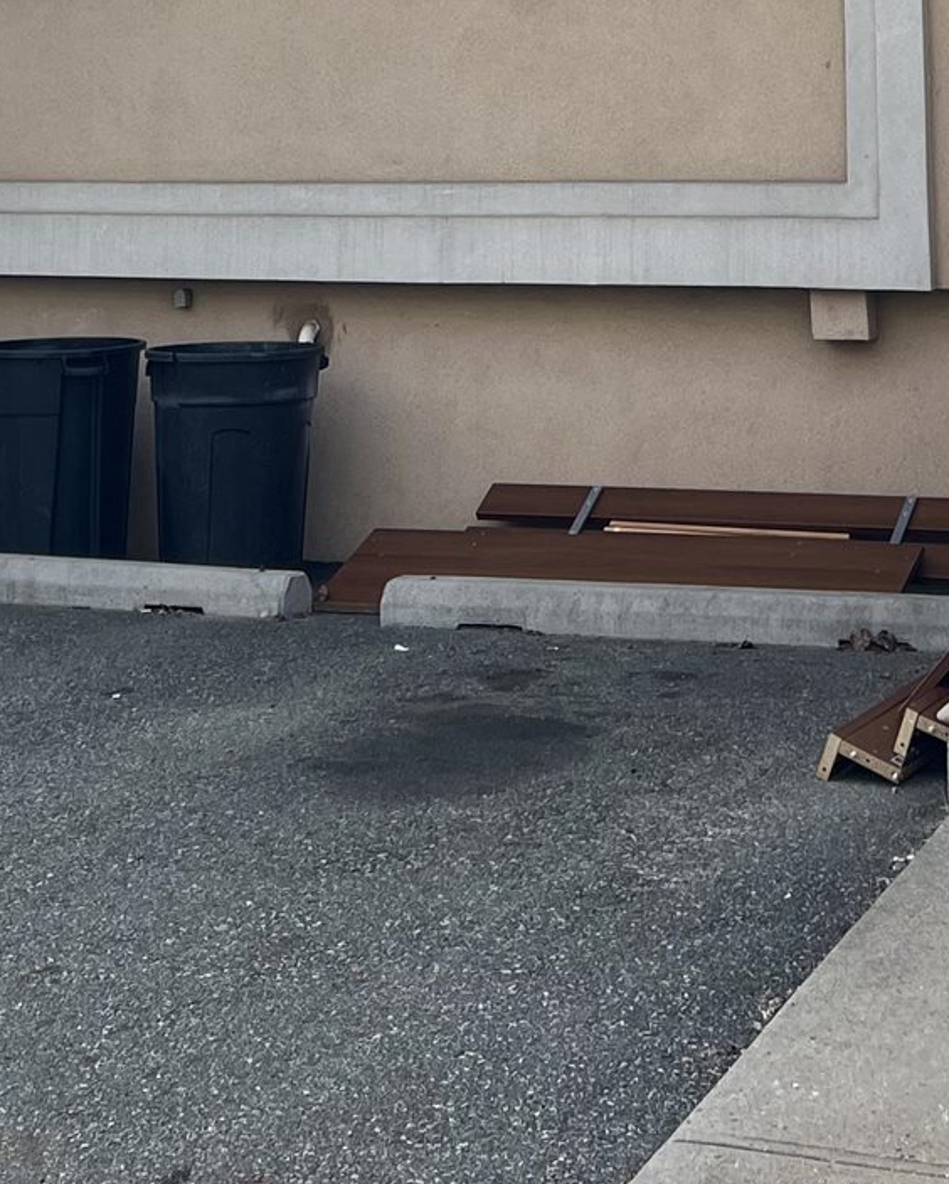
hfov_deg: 18.5
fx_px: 2911
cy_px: -540
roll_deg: -0.5
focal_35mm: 83
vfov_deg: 20.1
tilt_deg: +13.7
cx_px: 626
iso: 50
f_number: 1.5
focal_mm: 5.7
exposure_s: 1/1488
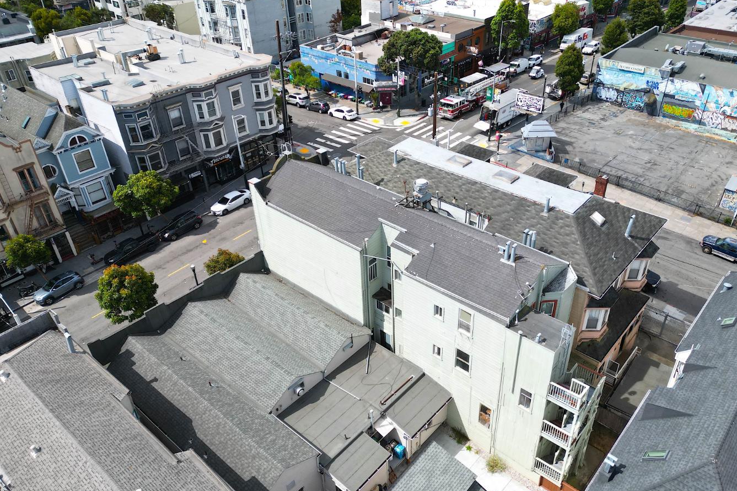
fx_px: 573
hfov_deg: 65.4
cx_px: 396
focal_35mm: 28
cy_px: 253
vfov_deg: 46.4
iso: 200
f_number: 1.7
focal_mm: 6.72
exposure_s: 1/4000
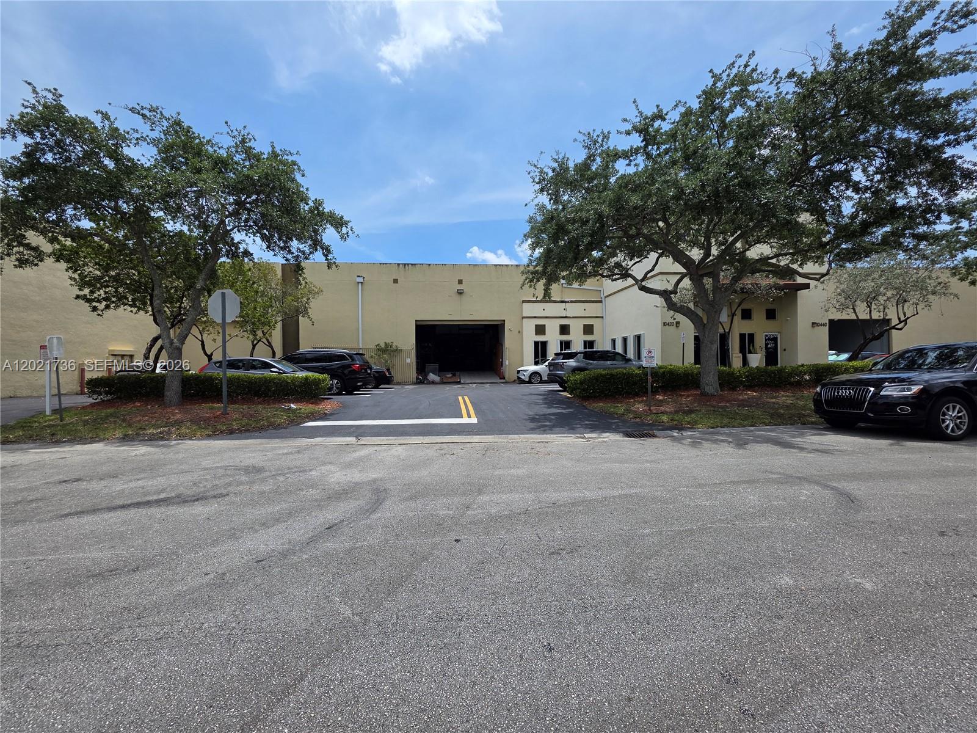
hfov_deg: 106.2
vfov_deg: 89.9
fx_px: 367
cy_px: 366
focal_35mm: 13
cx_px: 488
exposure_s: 1/2775
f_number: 1.9
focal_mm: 2.2
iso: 40
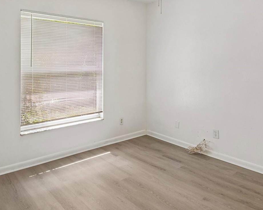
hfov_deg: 64.9
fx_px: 202
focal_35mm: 26
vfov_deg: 53.9
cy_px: 71
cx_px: 96
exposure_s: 1/100
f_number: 8
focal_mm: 16
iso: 400
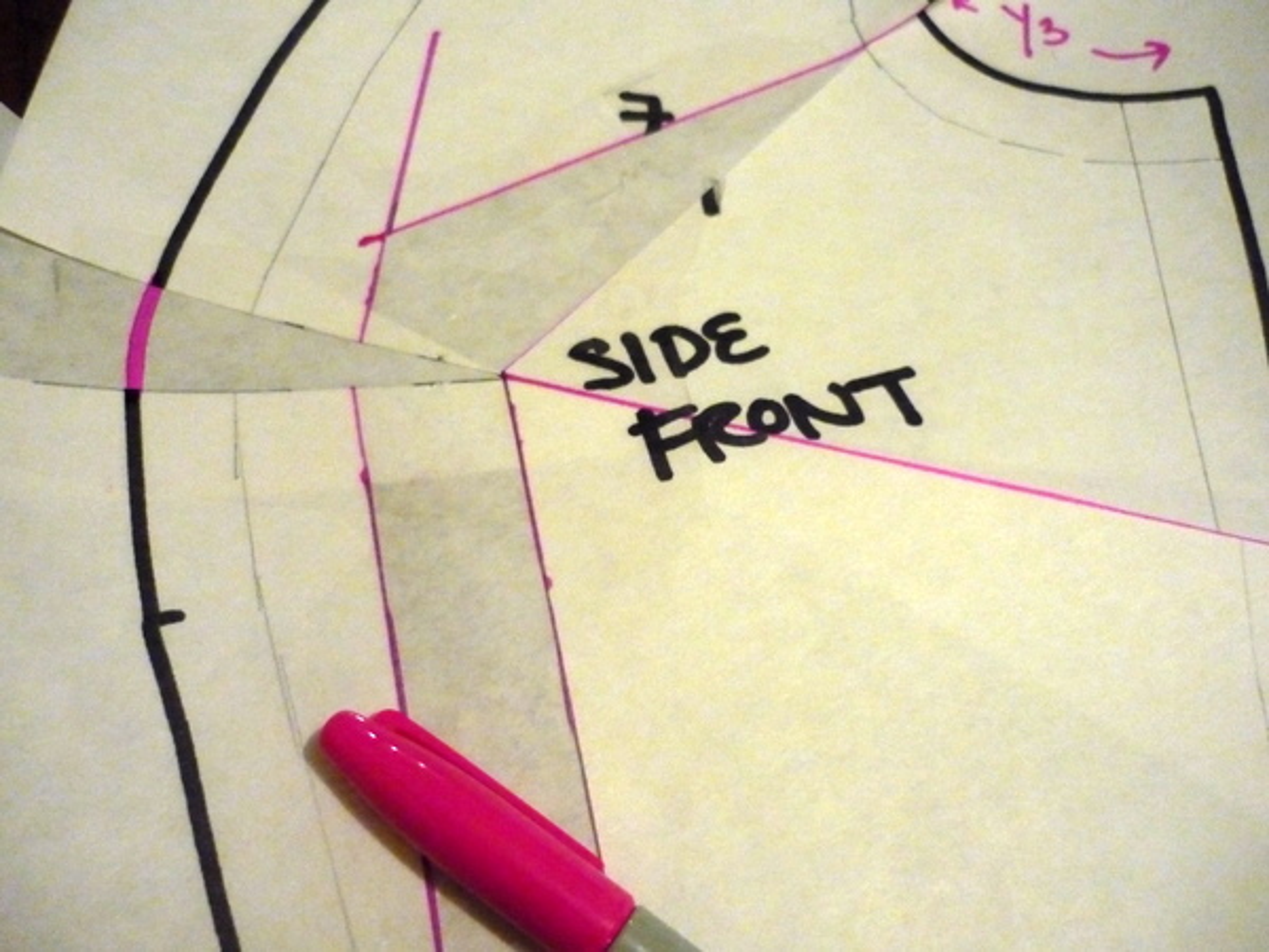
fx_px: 1210
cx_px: 634
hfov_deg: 55.4
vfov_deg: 42.9
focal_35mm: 33
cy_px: 476
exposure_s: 1/30
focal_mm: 5.5
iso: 800
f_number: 2.8
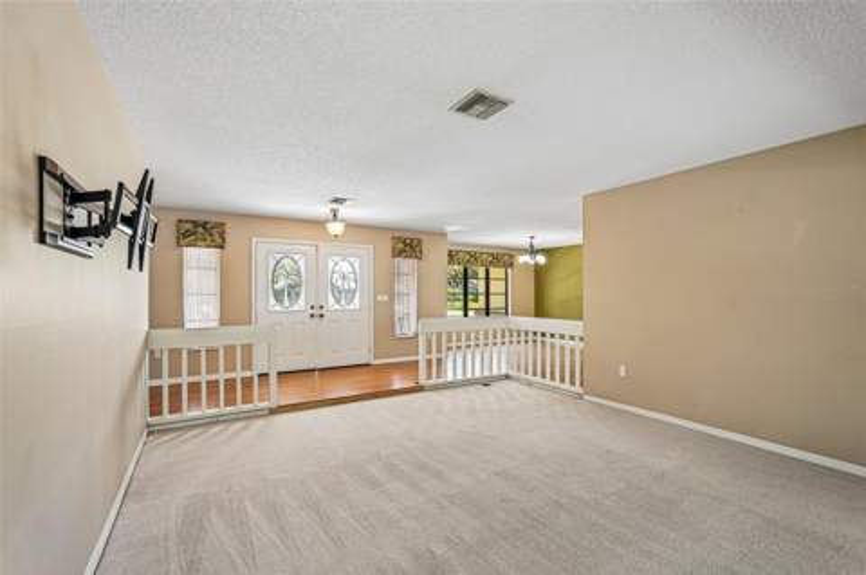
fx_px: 384
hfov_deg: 96.8
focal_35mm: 16
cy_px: 288
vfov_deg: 73.6
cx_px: 433
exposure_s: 1/13
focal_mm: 16
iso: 400
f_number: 8
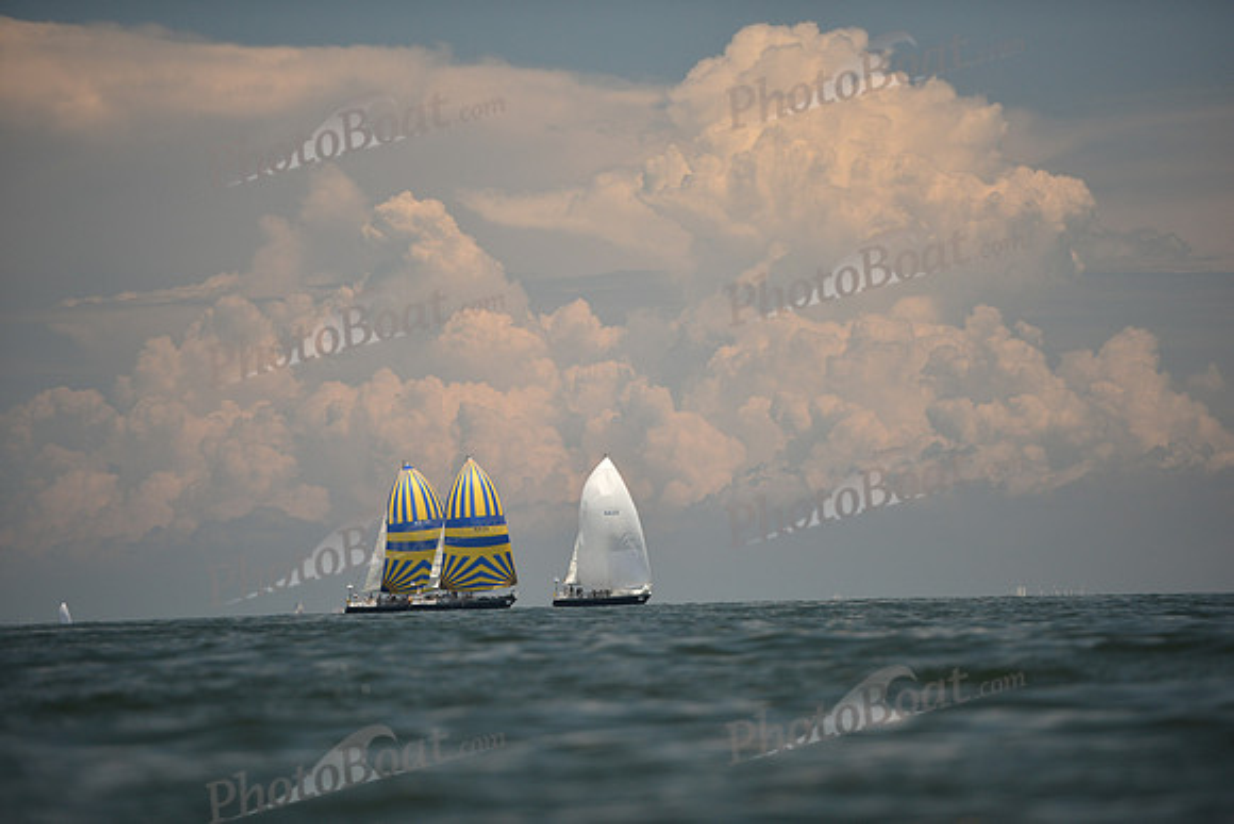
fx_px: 6857
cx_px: 617
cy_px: 412
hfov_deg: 10.3
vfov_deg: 6.9
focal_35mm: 200
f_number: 2.8
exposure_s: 1/4000
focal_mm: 200
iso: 320
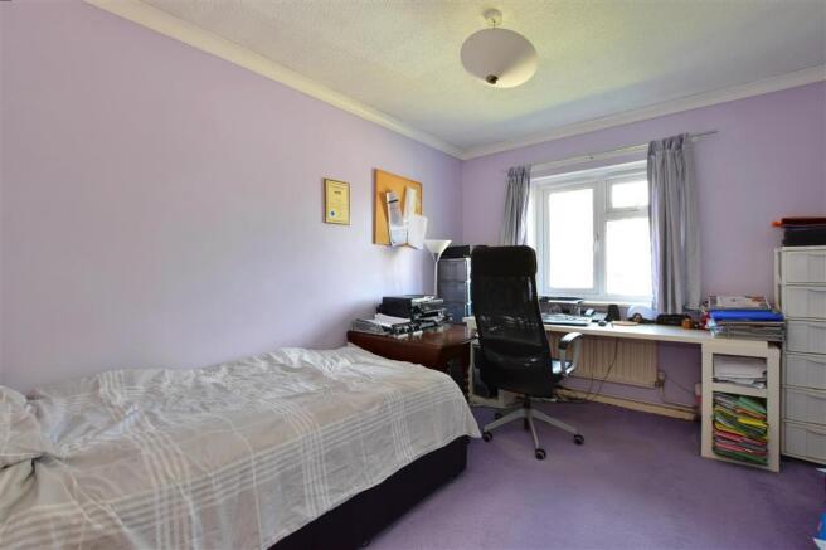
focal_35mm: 15
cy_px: 275
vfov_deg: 77.3
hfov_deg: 100.4
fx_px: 344
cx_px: 413
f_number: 11
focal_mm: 10
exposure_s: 1/10
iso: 400
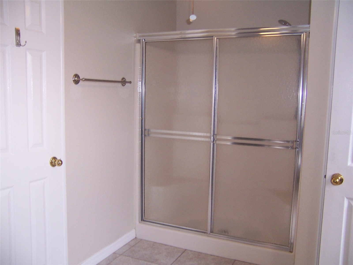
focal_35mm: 33
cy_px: 132
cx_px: 176
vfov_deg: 42.9
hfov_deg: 55.4
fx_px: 337
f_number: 2.8
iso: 140
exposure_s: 1/60
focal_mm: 5.5
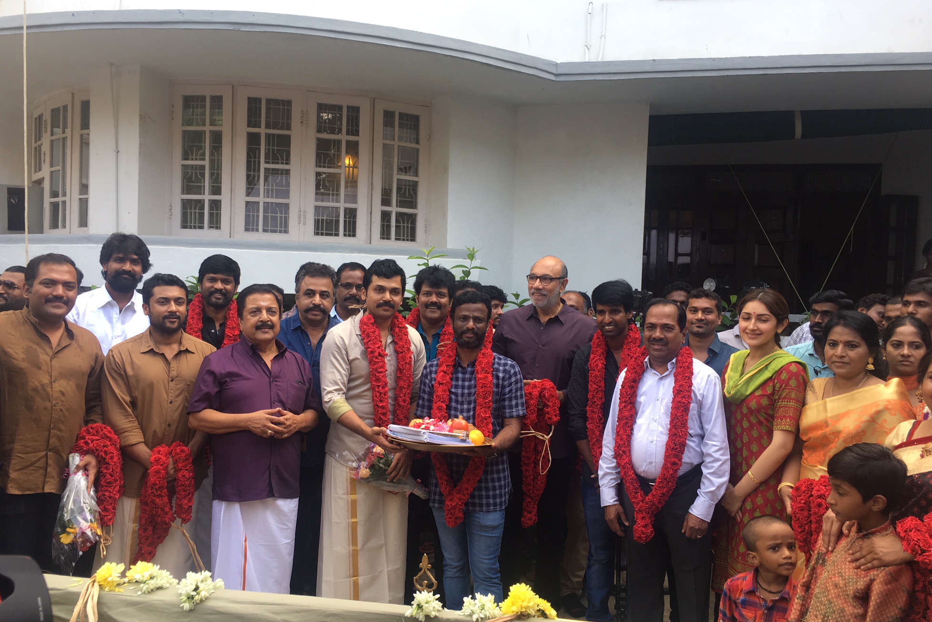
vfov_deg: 42.3
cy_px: 330
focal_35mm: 31
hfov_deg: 60.3
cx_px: 457
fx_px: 803
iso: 25
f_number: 2.2
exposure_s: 1/100
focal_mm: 4.15
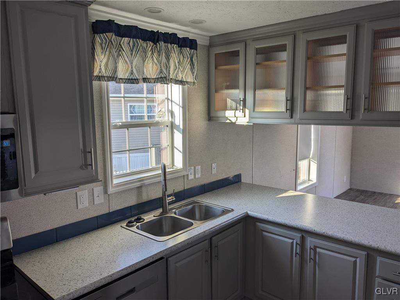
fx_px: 312
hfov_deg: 65.3
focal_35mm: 27
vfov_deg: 51.4
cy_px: 150
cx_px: 200
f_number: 1.73
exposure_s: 1/349
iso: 48
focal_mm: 4.38
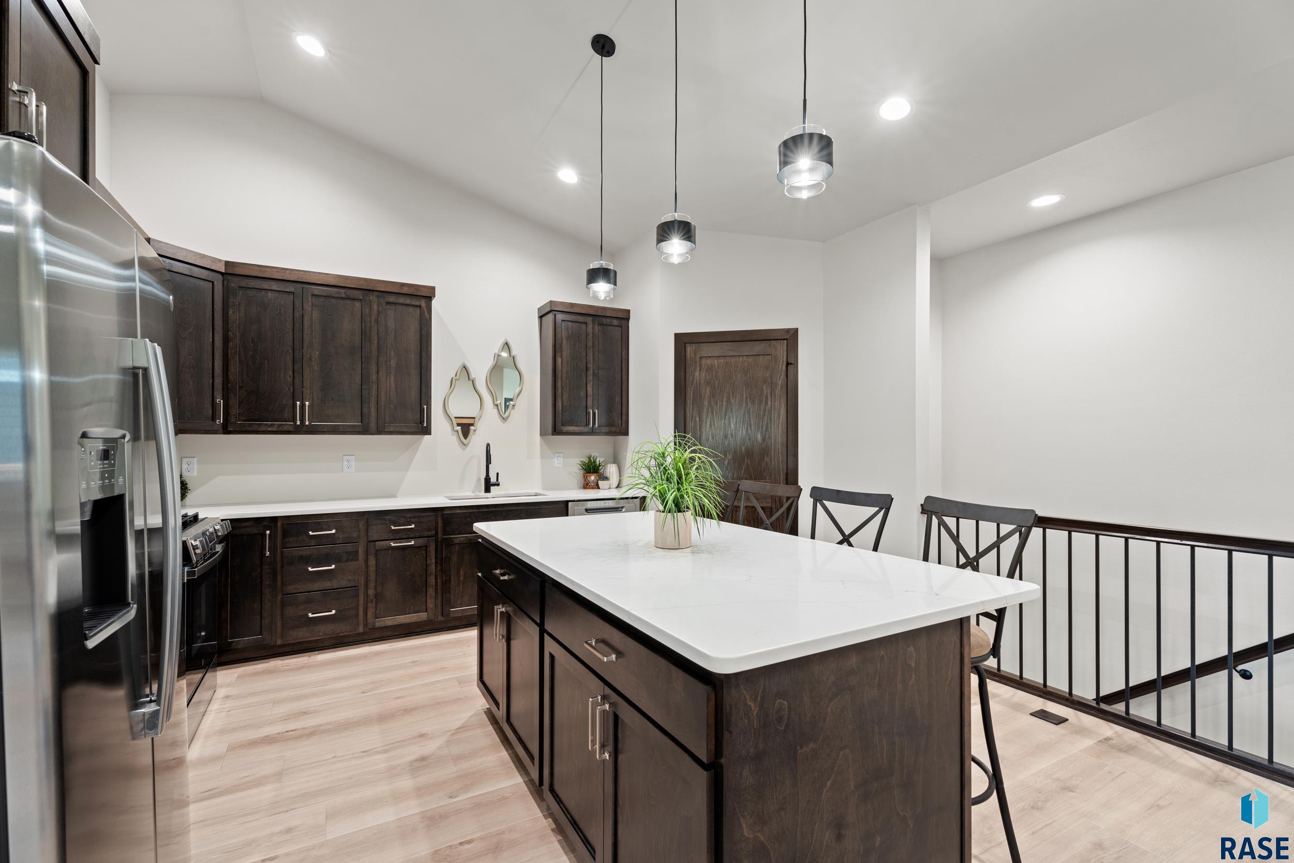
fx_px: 575
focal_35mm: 16
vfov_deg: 73.8
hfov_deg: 96.7
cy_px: 432
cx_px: 647
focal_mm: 16
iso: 250
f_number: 9
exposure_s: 1.6
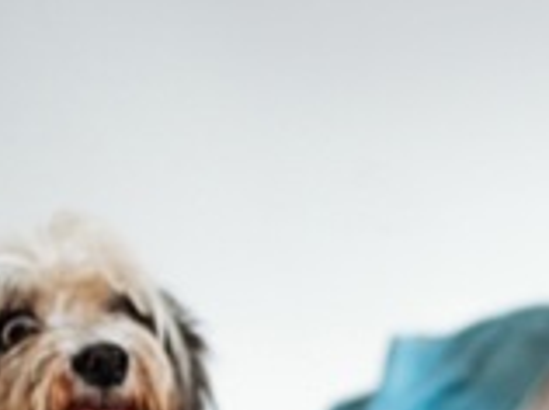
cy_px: 493
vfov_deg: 11.3
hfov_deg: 15.4
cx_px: 316
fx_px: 2027
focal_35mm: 128
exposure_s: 1/200
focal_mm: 35
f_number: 1.8
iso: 500
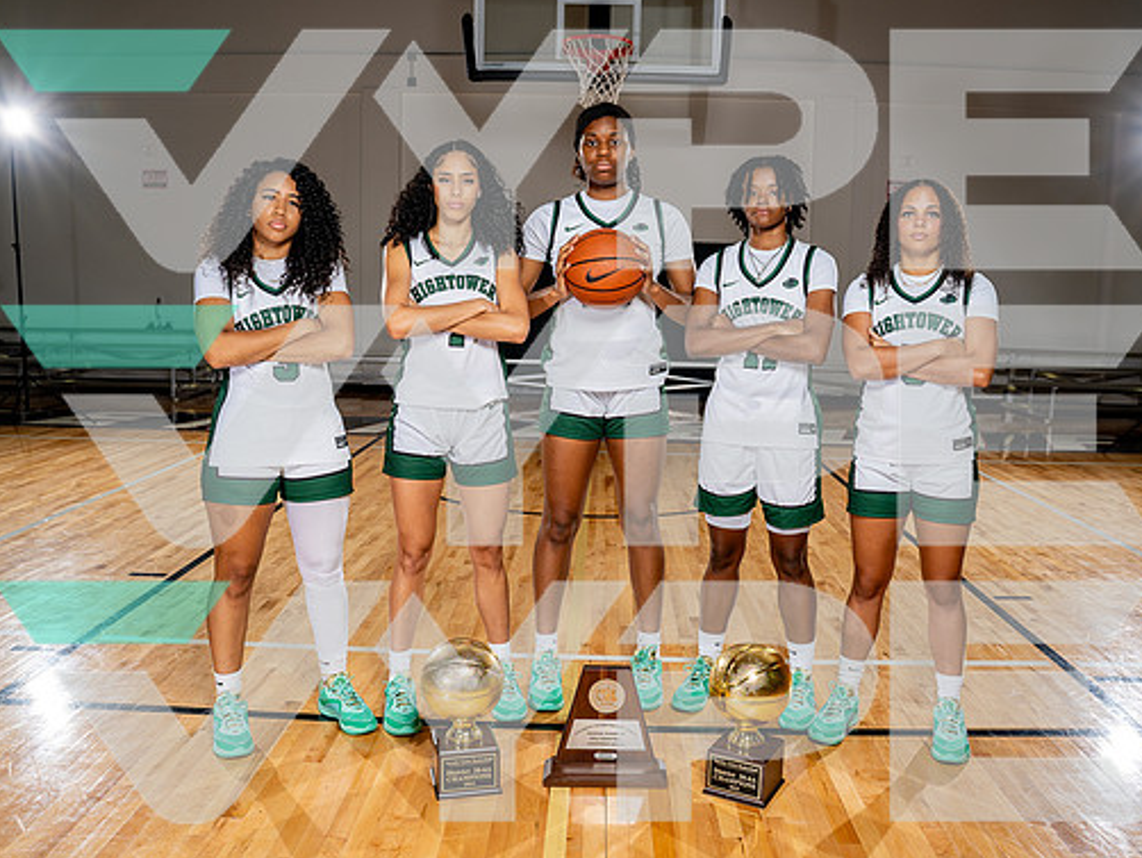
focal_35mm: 30
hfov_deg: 59.9
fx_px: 990
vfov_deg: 46.8
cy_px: 427
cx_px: 580
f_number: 5.6
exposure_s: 1/250
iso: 200
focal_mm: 27
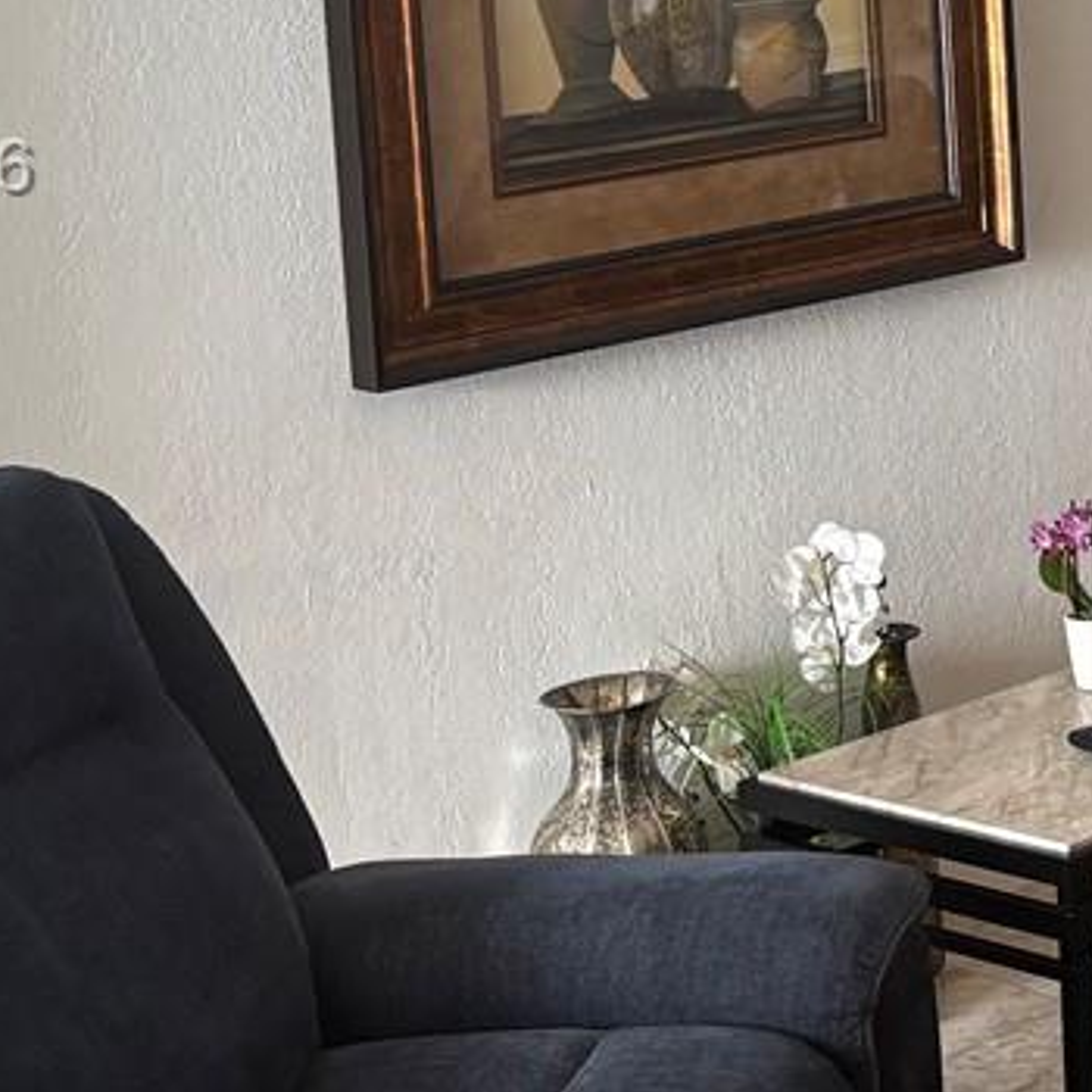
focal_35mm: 105
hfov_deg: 15.5
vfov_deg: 16.4
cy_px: 172
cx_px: 1557
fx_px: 3747
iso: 80
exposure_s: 1/60
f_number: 1.6
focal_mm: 5.96
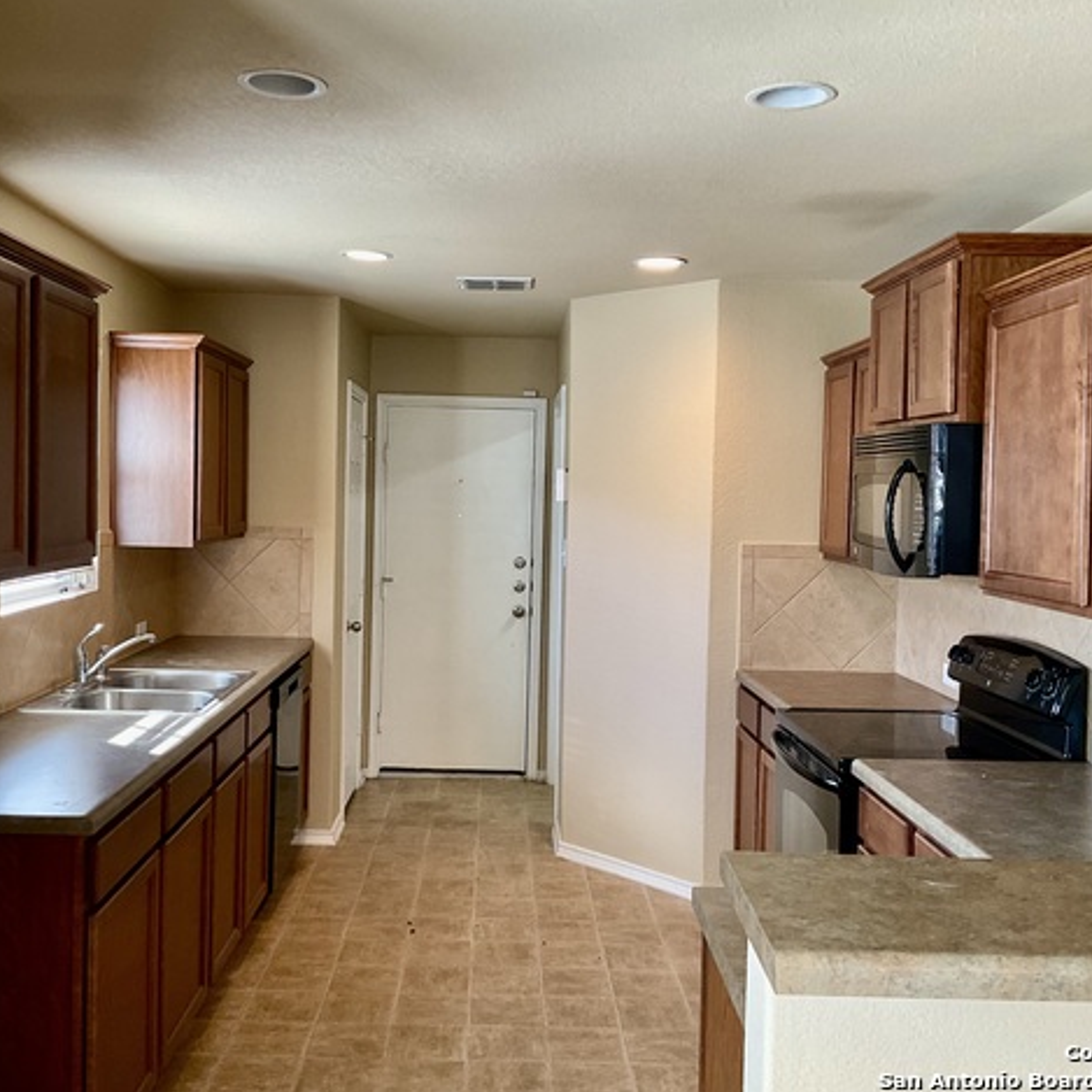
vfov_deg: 47.2
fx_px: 1249
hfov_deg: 47.2
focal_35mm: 35
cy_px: 536
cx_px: 505
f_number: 1.8
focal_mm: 3
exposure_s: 1/60
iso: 80
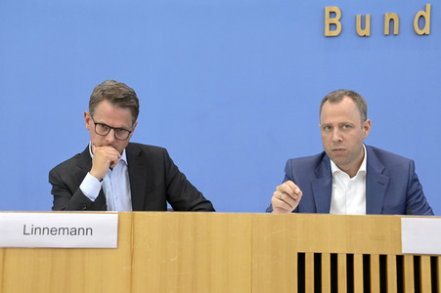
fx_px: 673
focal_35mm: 55
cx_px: 220
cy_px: 146
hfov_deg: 36.3
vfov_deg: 24.6
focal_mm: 55
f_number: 6.3
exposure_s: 1/500
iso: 4000
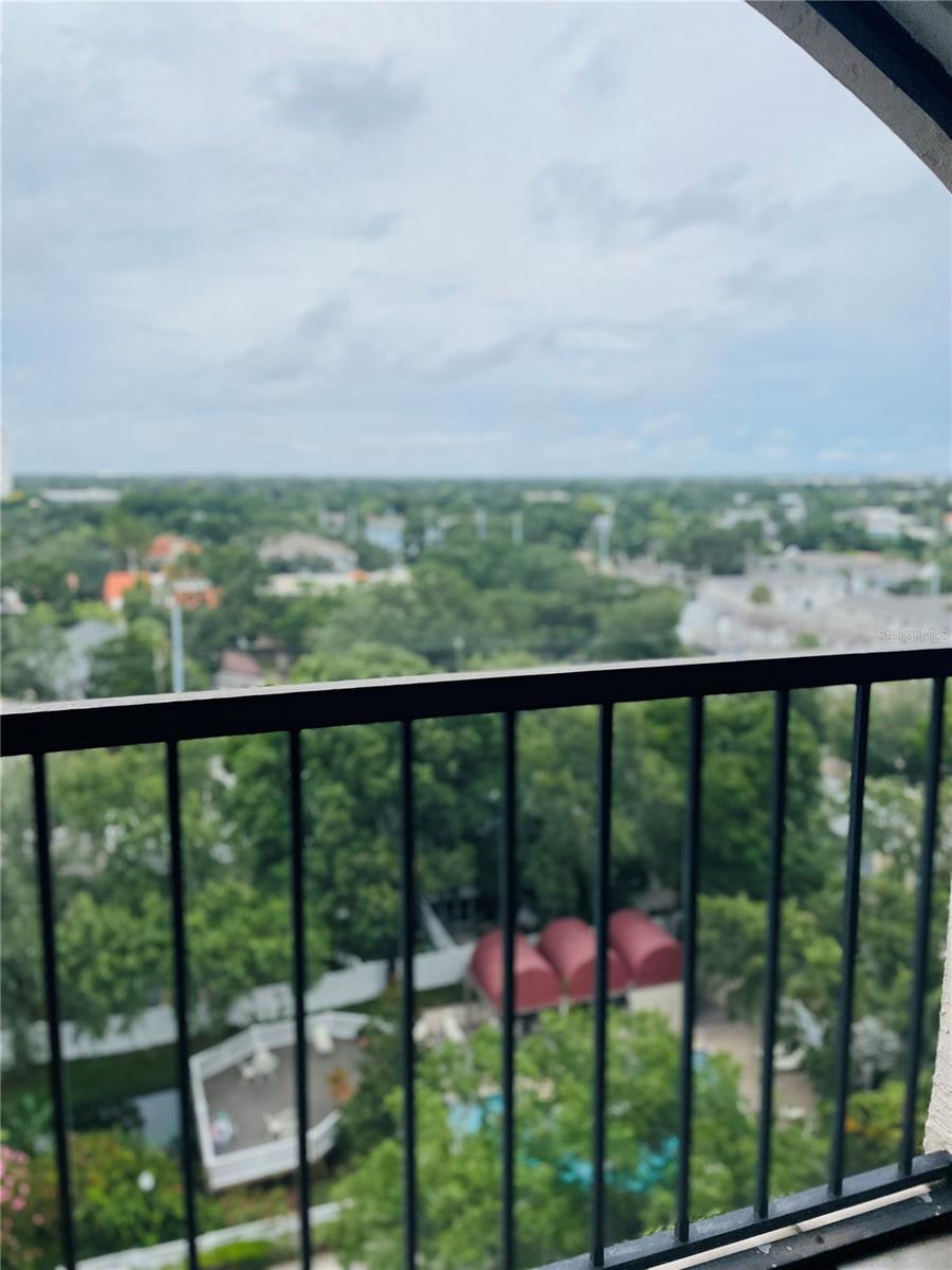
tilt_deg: -8.6
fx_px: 953
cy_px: 635
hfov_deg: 53.1
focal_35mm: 26
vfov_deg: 67.3
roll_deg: +0.5
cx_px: 476
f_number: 1.6
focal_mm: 4.2
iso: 50
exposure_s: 1/3610
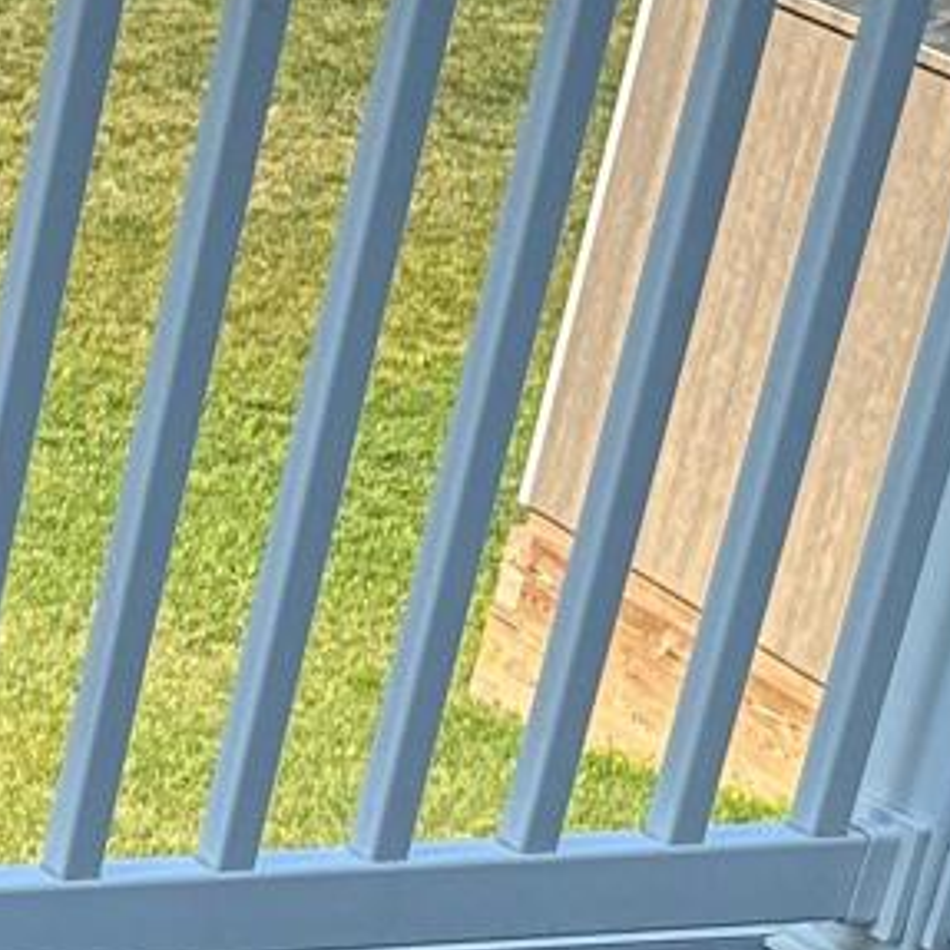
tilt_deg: -28.9
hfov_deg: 10.2
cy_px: 1195
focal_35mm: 149
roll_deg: -3.4
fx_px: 4626
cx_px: -1337
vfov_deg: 11.5
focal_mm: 6.86
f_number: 1.78
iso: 80
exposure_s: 1/1256
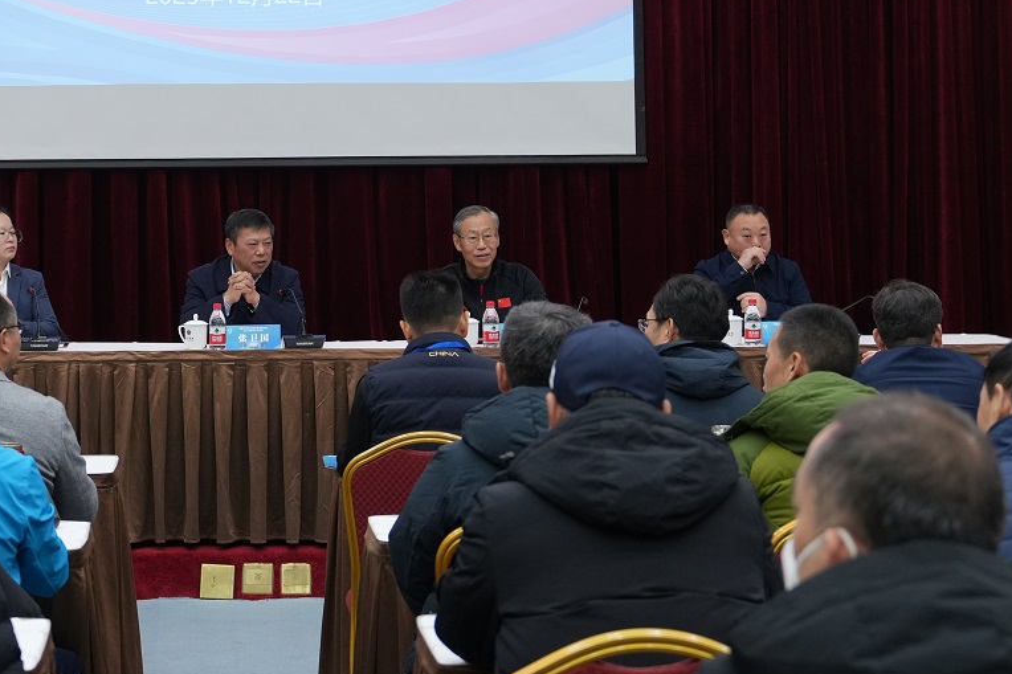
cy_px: 62
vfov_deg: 15.2
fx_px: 2501
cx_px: 274
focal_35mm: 89
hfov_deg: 22.7
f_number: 2.8
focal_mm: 34
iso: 640
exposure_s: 1/100
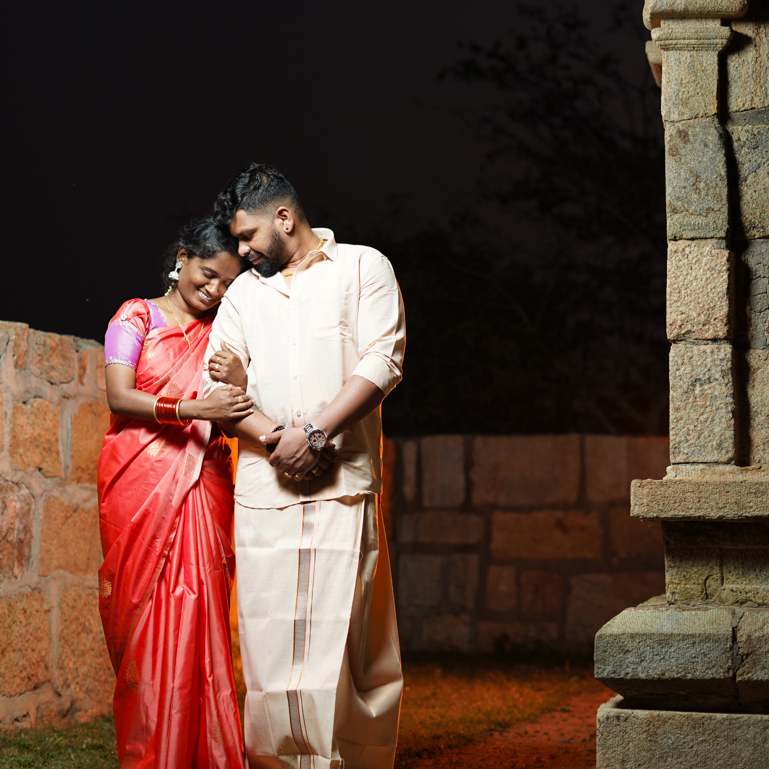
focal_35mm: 82
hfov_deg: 21.1
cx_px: 357
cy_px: 201
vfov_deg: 21.0
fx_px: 2061
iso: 100
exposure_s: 1/250
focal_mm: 50
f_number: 2
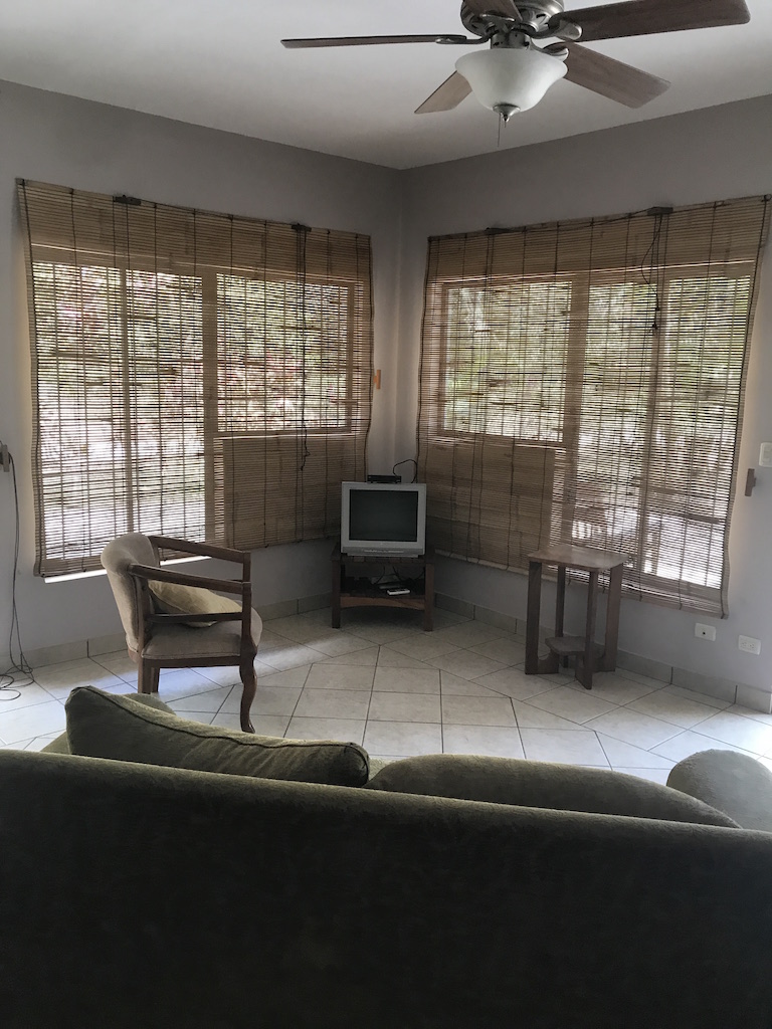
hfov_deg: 49.7
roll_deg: +0.1
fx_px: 833
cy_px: 514
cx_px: 386
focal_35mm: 28
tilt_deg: -12.8
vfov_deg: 63.4
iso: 32
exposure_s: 1/30
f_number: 1.8
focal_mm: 3.99
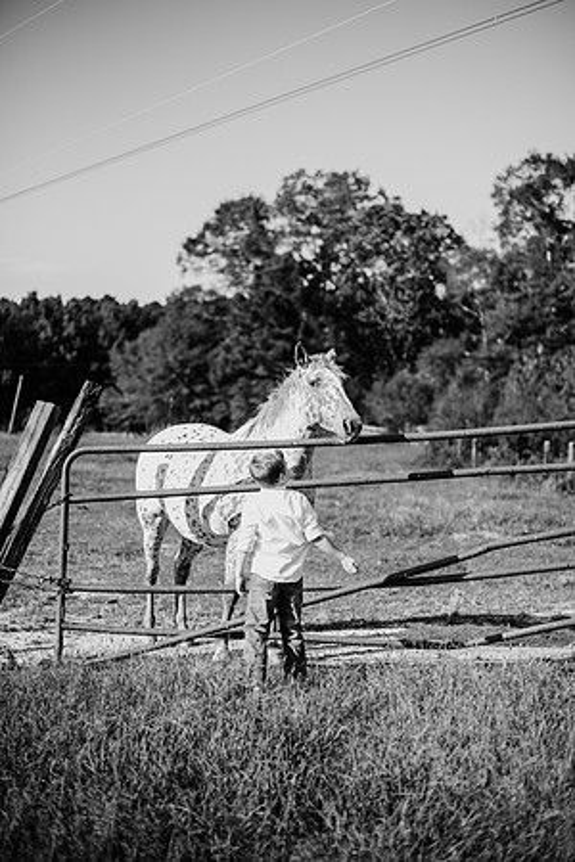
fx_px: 1198
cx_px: 288
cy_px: 431
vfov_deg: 39.6
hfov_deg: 27.0
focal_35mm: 50
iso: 200
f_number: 2
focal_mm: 50
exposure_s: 1/2000
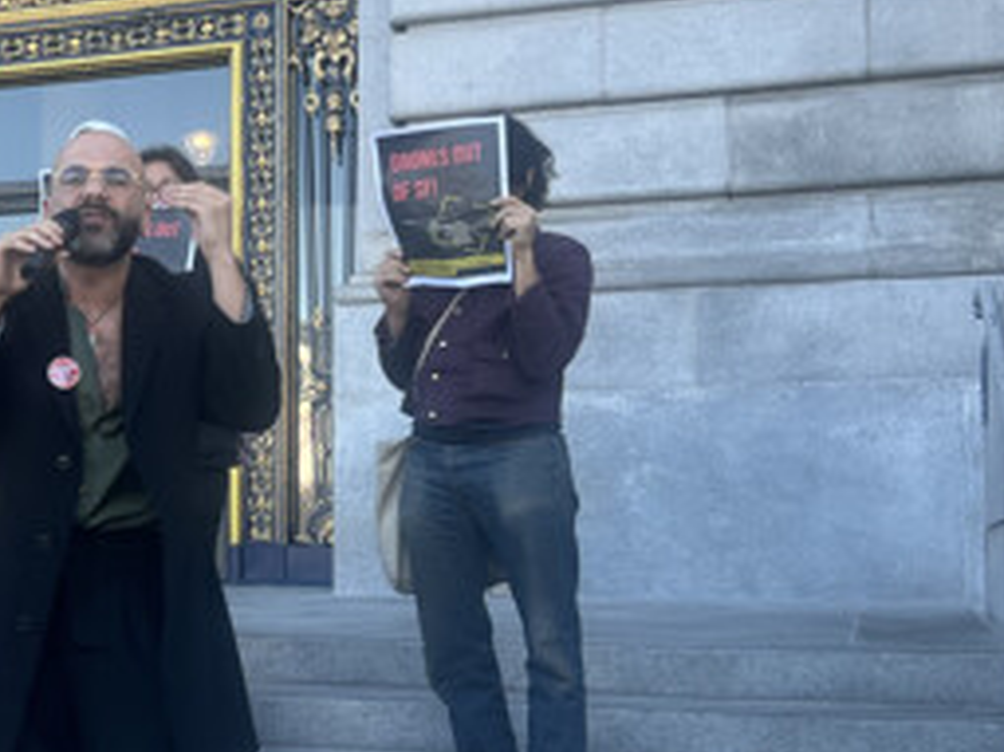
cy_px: 429
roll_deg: +0.2
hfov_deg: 27.4
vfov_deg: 21.6
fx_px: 1971
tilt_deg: +4.0
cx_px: 69
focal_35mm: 68
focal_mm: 5.7
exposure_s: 1/414
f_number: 1.5
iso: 50
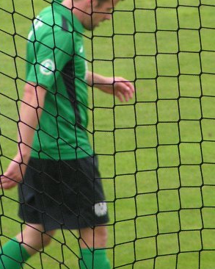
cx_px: 134
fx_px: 4397
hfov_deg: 2.8
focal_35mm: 553
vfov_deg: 3.5
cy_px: 51
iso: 160
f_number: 3.5
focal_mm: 39.6
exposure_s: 1/400
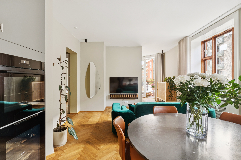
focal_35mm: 18
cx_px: 120
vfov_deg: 67.8
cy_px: 80
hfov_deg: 90.5
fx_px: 119
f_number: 7.1
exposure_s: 1/10
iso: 200
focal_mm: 11.9
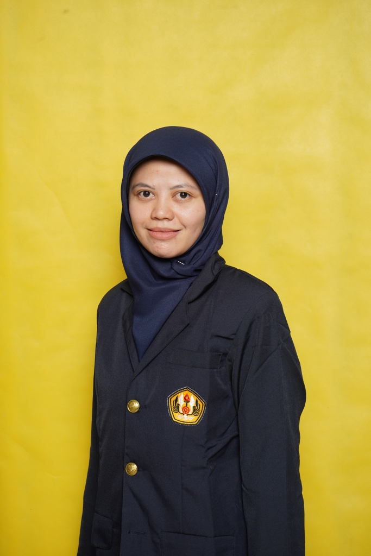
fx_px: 1082
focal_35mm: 70
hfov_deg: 19.5
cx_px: 186
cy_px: 278
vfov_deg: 28.8
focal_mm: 70
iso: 250
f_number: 7.1
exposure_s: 1/250
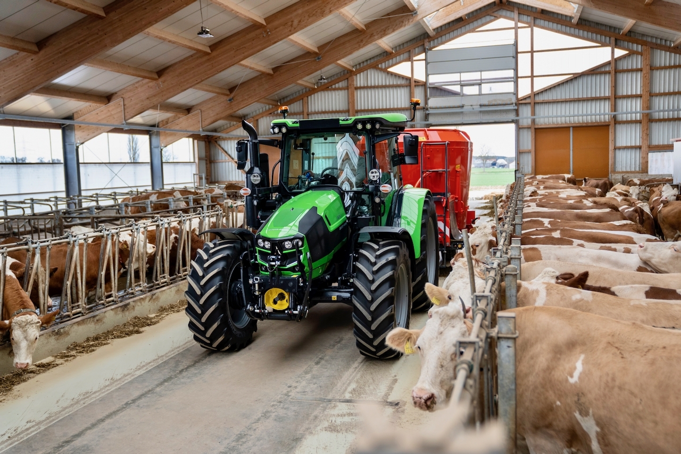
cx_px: 340
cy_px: 227
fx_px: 662
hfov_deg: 54.4
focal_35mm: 35
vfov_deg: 37.9
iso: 640
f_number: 2.8
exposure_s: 1/500
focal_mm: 35
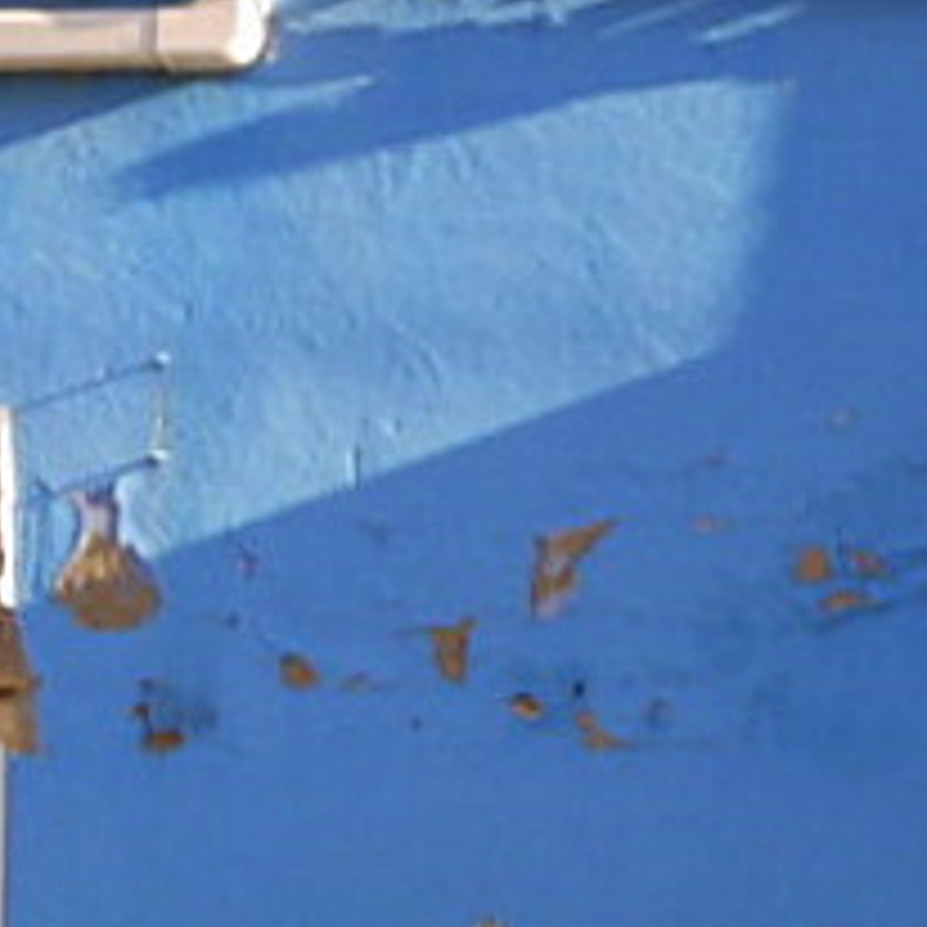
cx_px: 1719
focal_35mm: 154
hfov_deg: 10.6
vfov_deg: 11.3
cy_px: 346
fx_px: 4666
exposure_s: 1/10
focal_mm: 14
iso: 100
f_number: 22
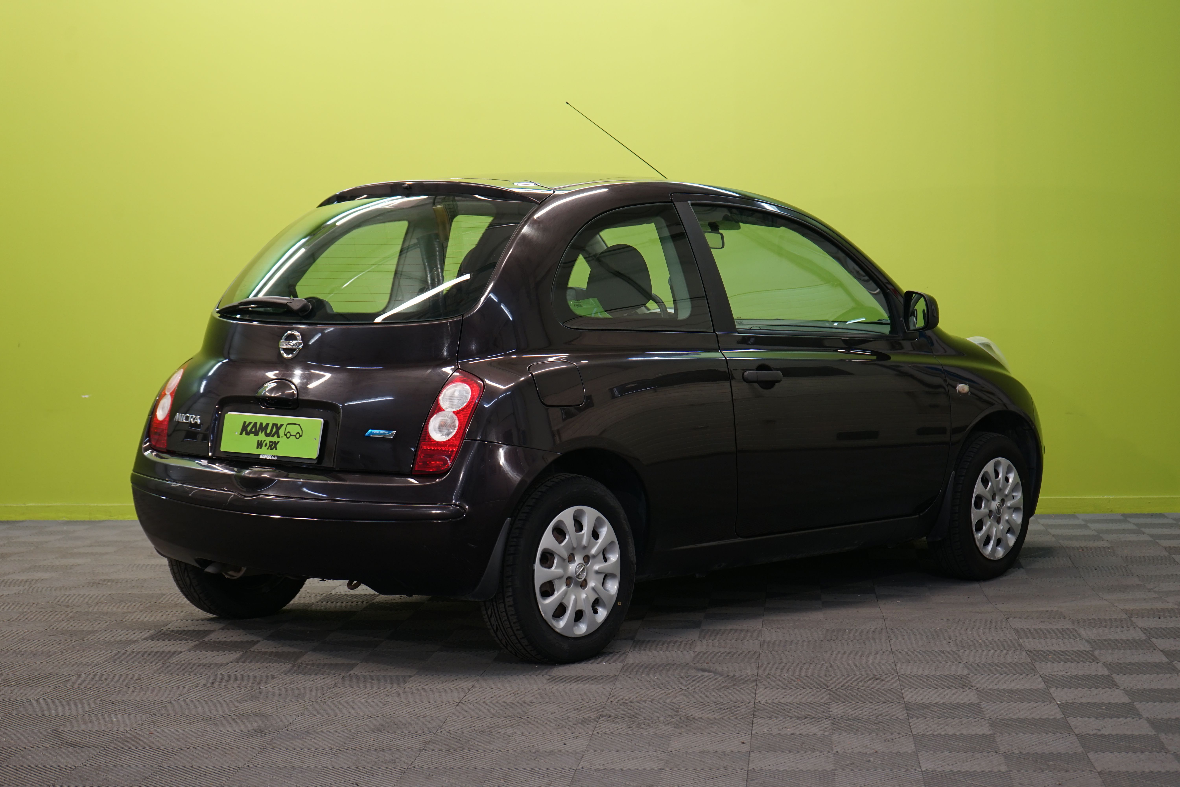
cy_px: 394
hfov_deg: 31.4
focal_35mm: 64
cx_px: 590
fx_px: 2098
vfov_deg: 21.2
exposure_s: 1/30
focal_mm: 64
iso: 400
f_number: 5.6
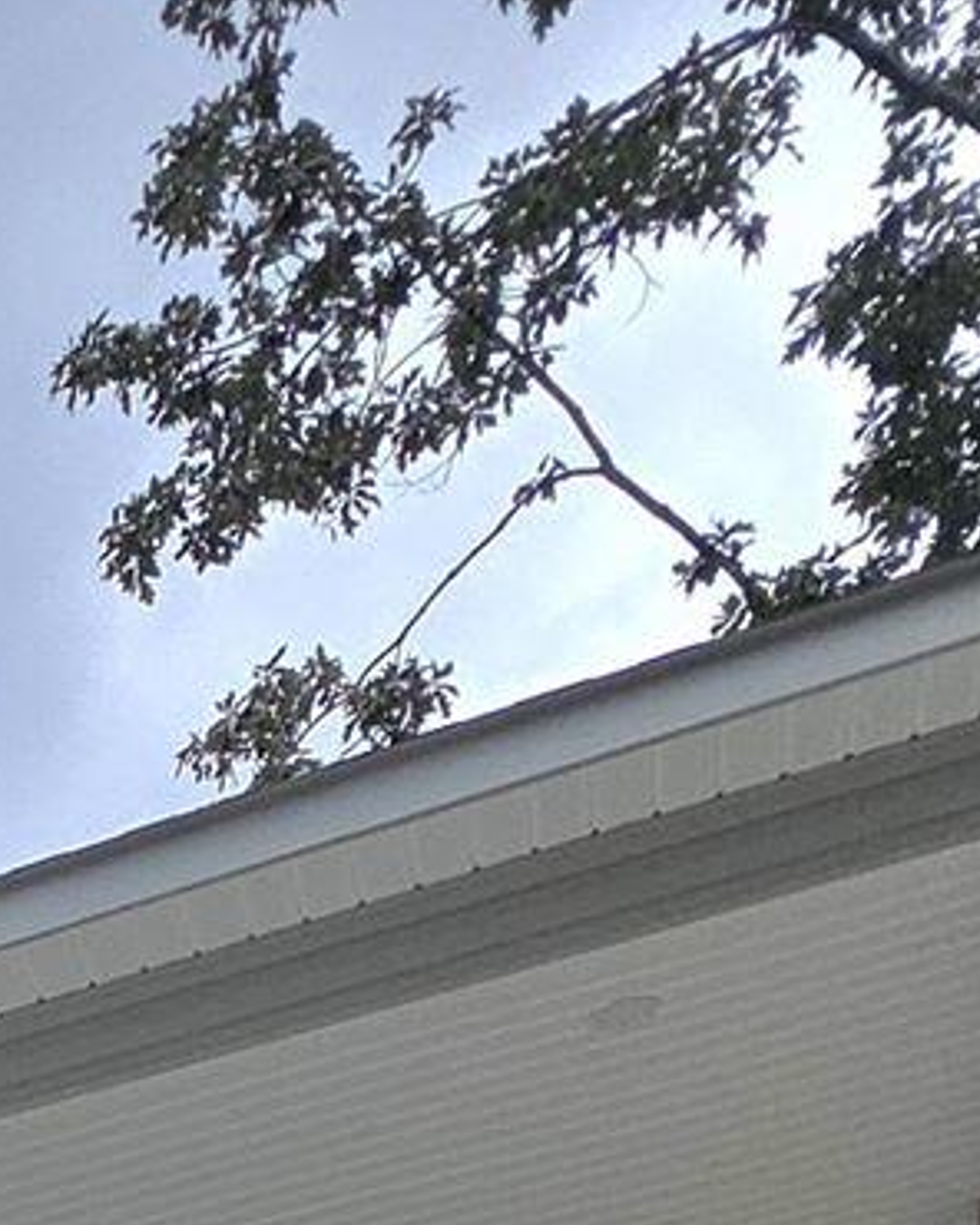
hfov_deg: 14.4
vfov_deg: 14.9
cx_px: -1238
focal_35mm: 79
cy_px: 2933
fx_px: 2864
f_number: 1.9
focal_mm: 2.2
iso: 20
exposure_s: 1/1667
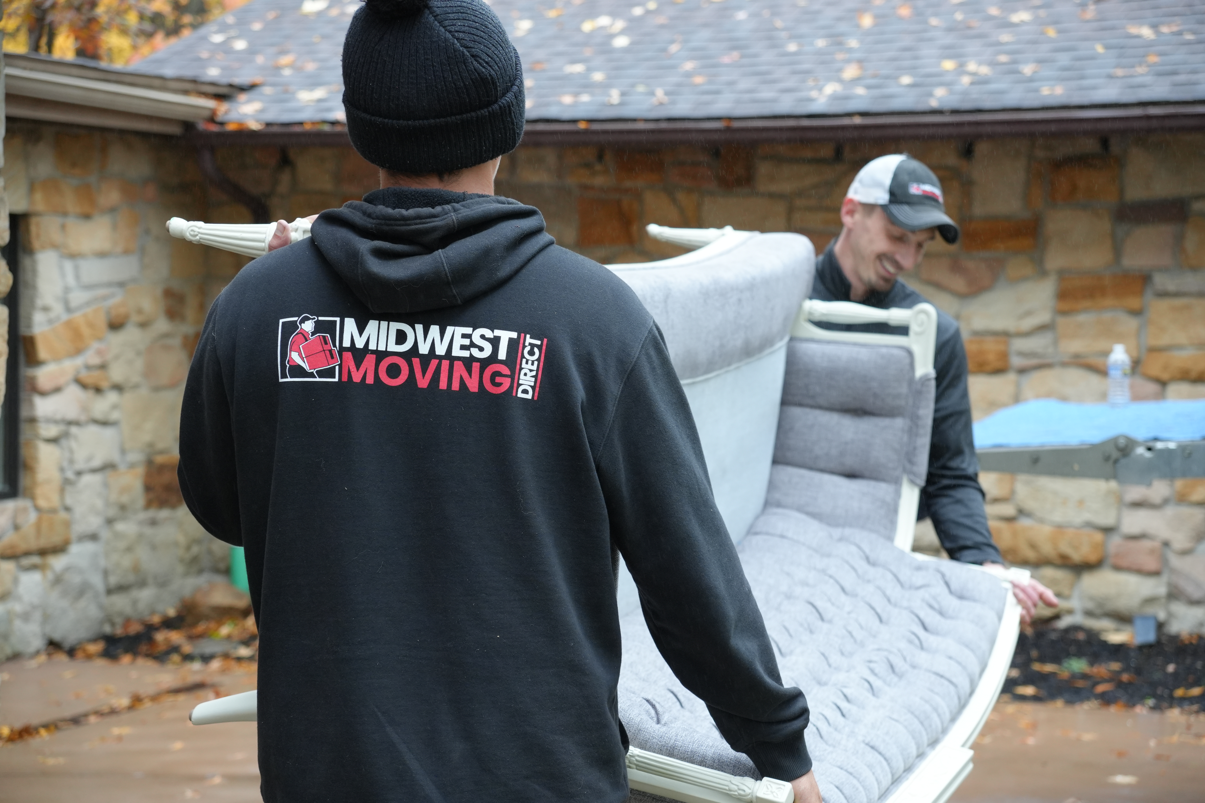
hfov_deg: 27.0
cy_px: 402
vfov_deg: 18.2
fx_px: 2510
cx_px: 602
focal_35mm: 75
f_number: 4
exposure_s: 1/160
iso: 640
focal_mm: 50
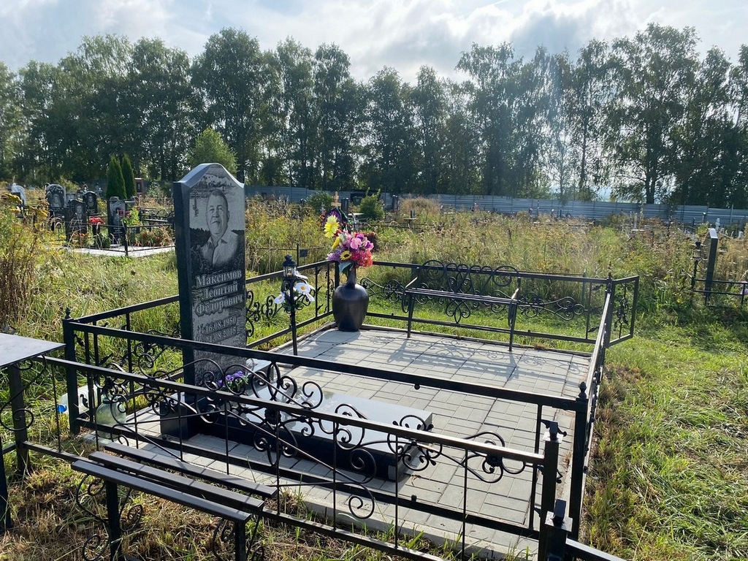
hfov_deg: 67.3
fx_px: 562
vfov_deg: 53.1
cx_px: 374
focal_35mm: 26
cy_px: 280
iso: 32
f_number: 1.8
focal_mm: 4.25
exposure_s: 1/1522
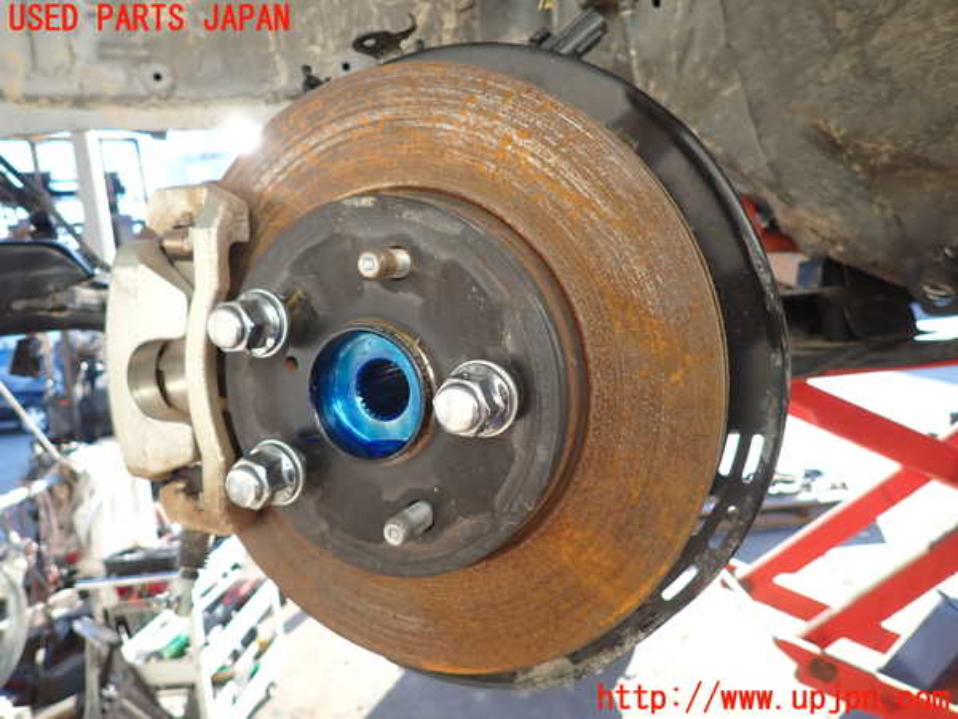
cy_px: 360
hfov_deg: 69.4
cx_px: 479
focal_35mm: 25
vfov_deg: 54.9
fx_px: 692
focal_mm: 4.5
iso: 100
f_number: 2
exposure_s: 1/200
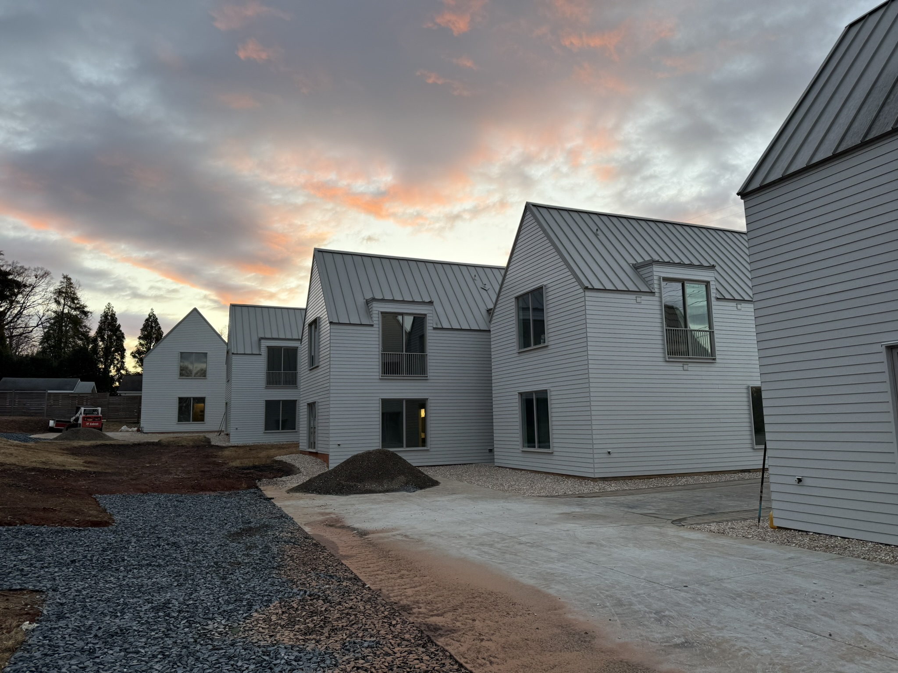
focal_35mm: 24
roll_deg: +3.0
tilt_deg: +8.0
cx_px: 449
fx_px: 623
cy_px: 336
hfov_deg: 71.6
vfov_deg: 56.8
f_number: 1.78
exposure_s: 1/246
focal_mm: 6.76
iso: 100
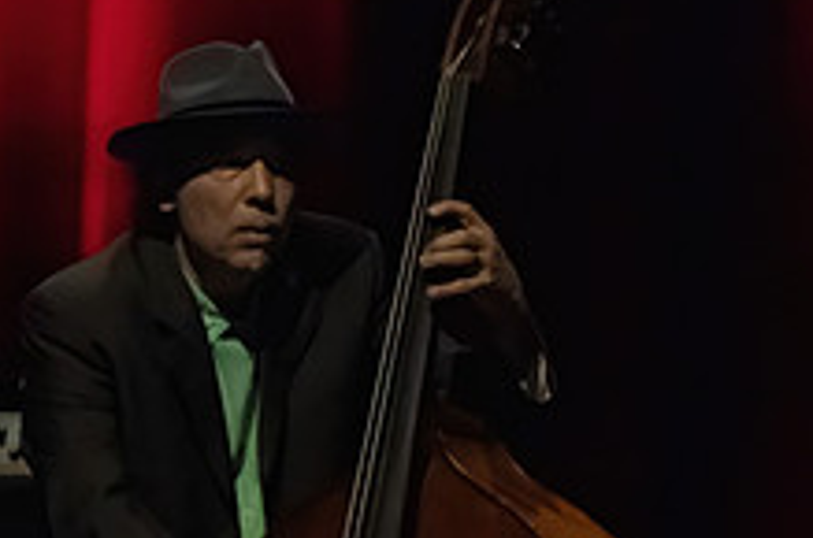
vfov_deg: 1.0
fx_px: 29632
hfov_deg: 1.6
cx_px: 144
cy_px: 781
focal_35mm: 1315
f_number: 8
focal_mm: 400
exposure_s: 1/320
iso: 16000
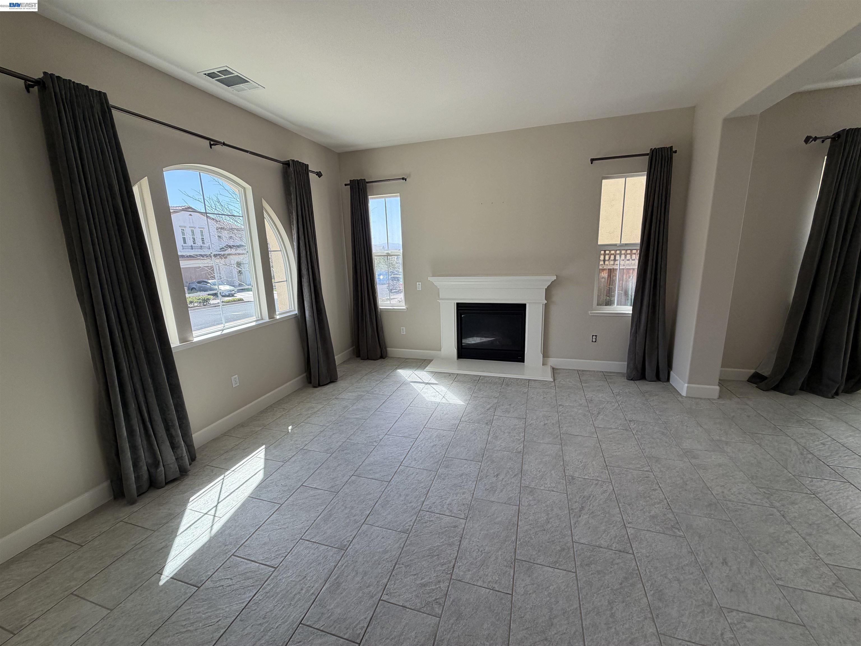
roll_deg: +2.1
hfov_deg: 102.1
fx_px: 348
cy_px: 323
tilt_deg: -12.4
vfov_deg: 85.7
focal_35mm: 14
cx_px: 430
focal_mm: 2.22
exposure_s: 1/145
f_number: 2.2
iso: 50
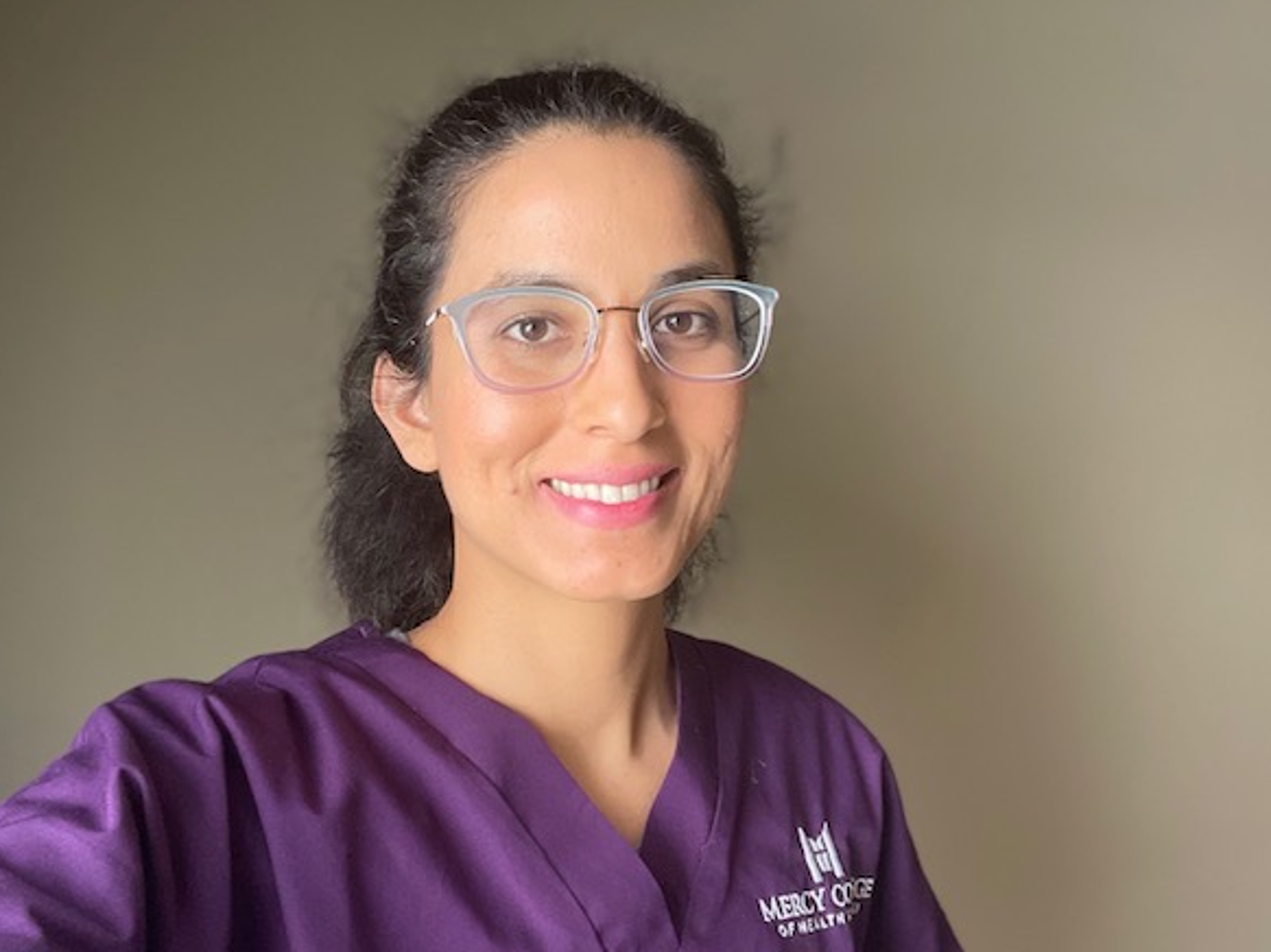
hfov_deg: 55.4
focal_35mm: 33
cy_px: 463
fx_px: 1211
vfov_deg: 42.9
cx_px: 618
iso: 100
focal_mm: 2.71
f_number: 2.2
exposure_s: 1/92
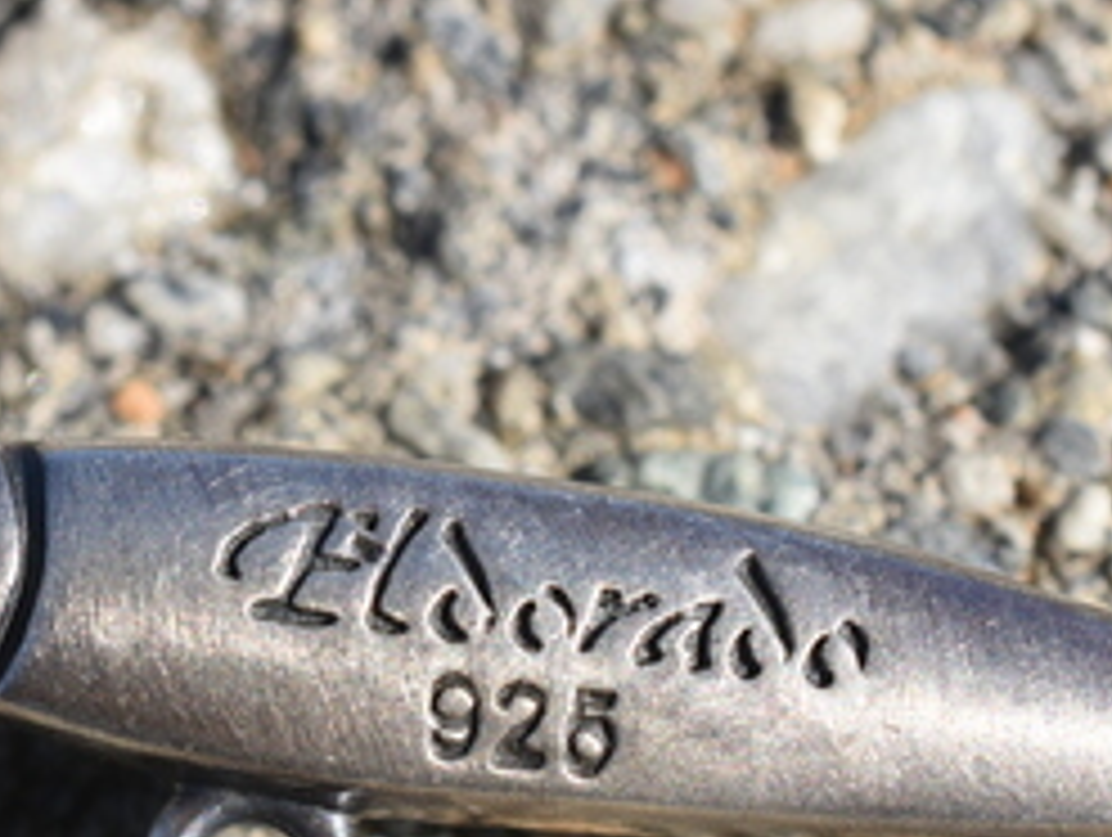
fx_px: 4729
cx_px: 275
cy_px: 601
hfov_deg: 13.4
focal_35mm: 147
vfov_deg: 10.1
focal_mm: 40
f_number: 10
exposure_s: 1/800
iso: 400
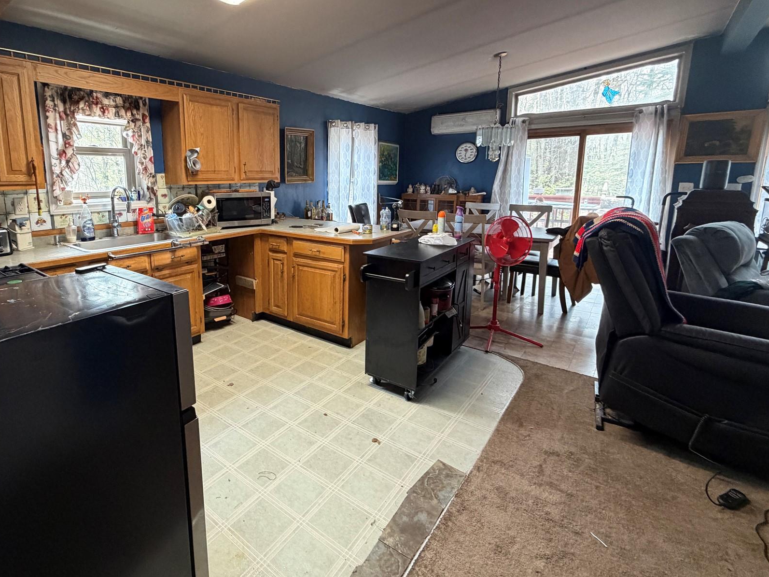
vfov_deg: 71.1
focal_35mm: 18
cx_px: 287
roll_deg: +0.6
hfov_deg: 86.0
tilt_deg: -8.3
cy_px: 239
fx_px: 400
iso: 400
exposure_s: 1/60
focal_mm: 2.22
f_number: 2.2
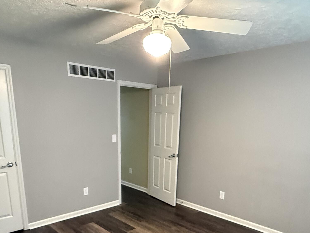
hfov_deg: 63.4
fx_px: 251
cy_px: 183
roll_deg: -2.8
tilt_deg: -14.0
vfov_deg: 47.3
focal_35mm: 28
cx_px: 151
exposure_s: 1/60
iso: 1000
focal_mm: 2.22
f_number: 2.2
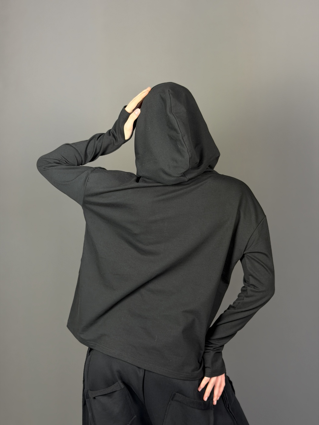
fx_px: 590
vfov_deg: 39.7
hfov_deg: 30.3
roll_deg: +0.2
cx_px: 160
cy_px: 212
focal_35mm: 48
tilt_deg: -5.1
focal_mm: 6.76
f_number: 1.78
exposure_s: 1/50
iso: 50
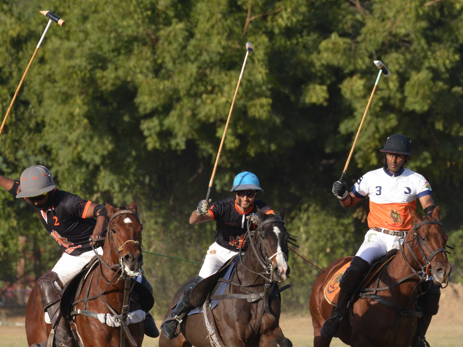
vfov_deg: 1.5
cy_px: 321
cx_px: 32
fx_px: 13588
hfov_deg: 2.0
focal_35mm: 1016
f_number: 10
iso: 800
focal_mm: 440
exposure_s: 1/800
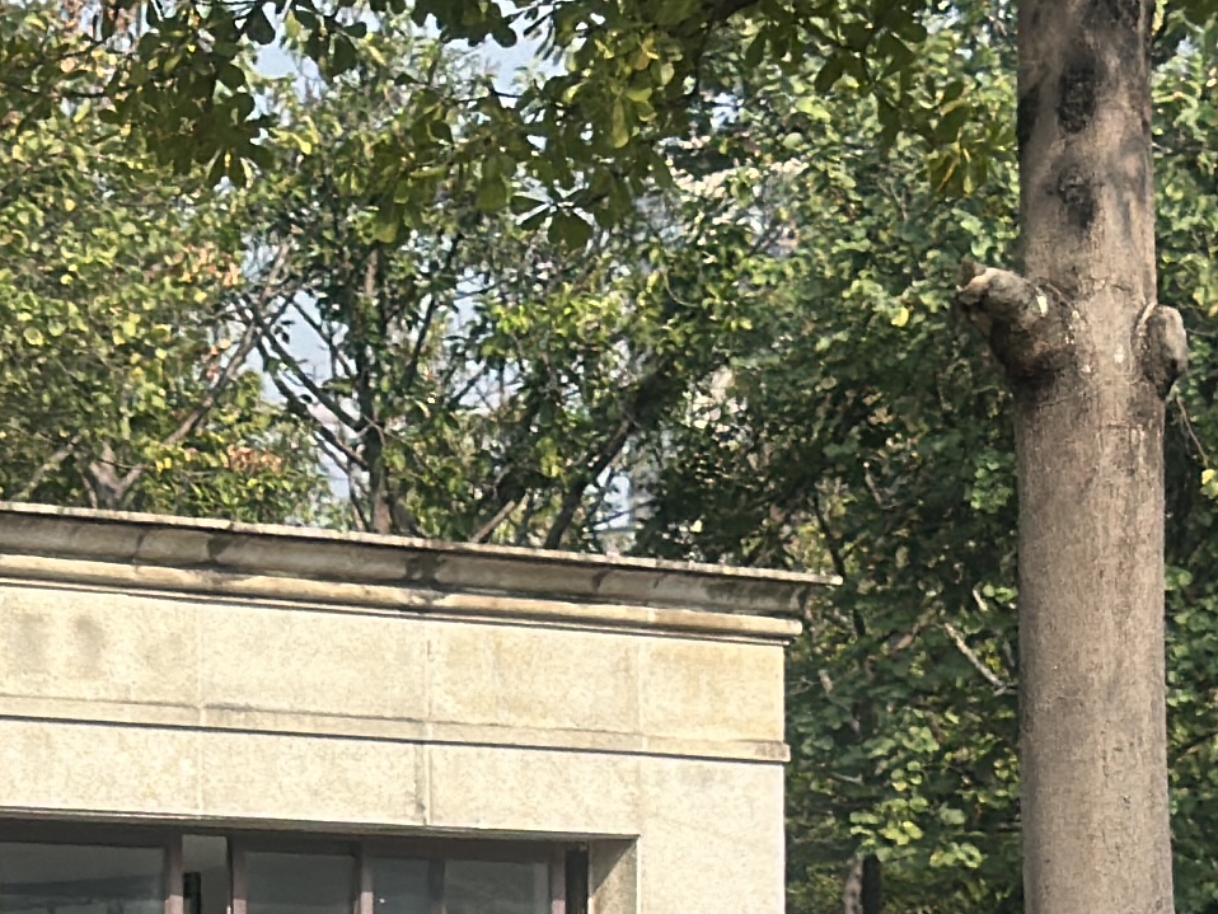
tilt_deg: -1.2
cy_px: 1412
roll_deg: +1.0
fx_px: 7109
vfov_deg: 7.2
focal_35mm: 202
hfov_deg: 9.4
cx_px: -848
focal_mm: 6.86
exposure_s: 1/3472
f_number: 1.78
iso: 100
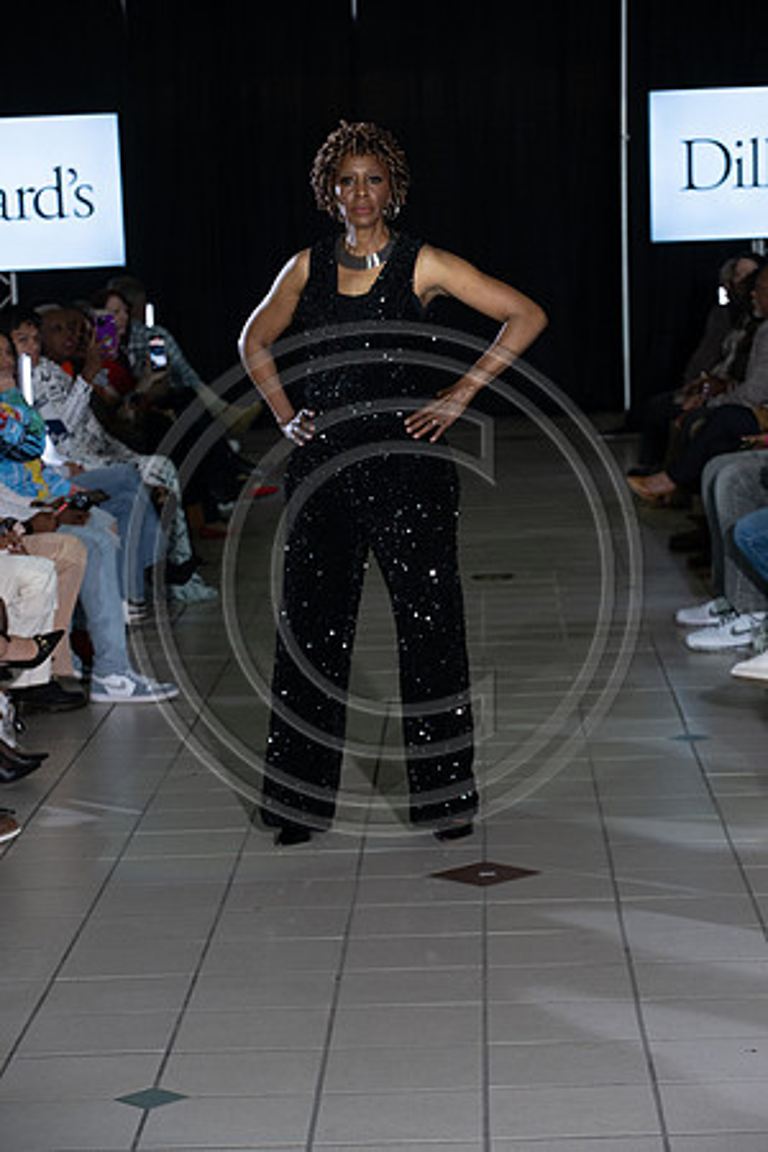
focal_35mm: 98
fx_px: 3136
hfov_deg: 14.0
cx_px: 384
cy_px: 576
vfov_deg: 20.8
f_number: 5.6
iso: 1250
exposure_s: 1/160
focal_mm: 98
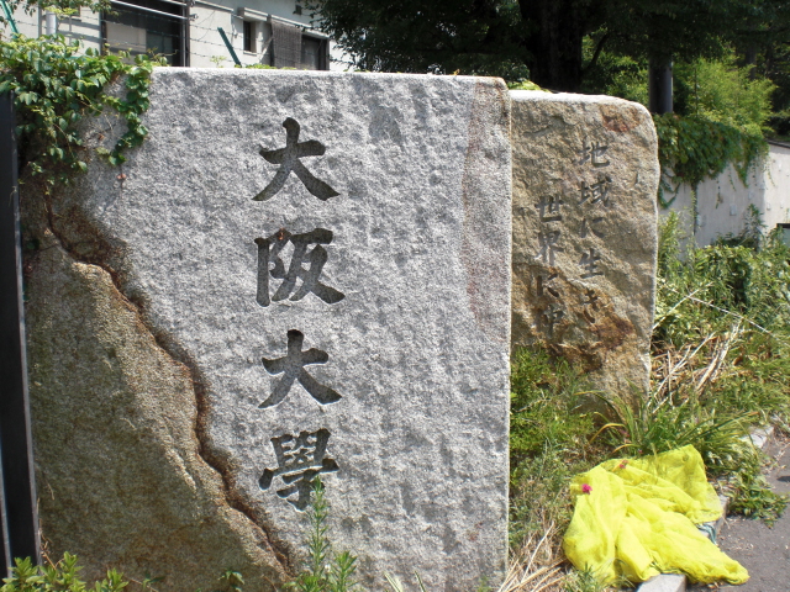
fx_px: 867
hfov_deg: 49.0
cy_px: 296
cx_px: 395
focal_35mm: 38
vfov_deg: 37.7
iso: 64
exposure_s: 1/250
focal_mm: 6.3
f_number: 5.6
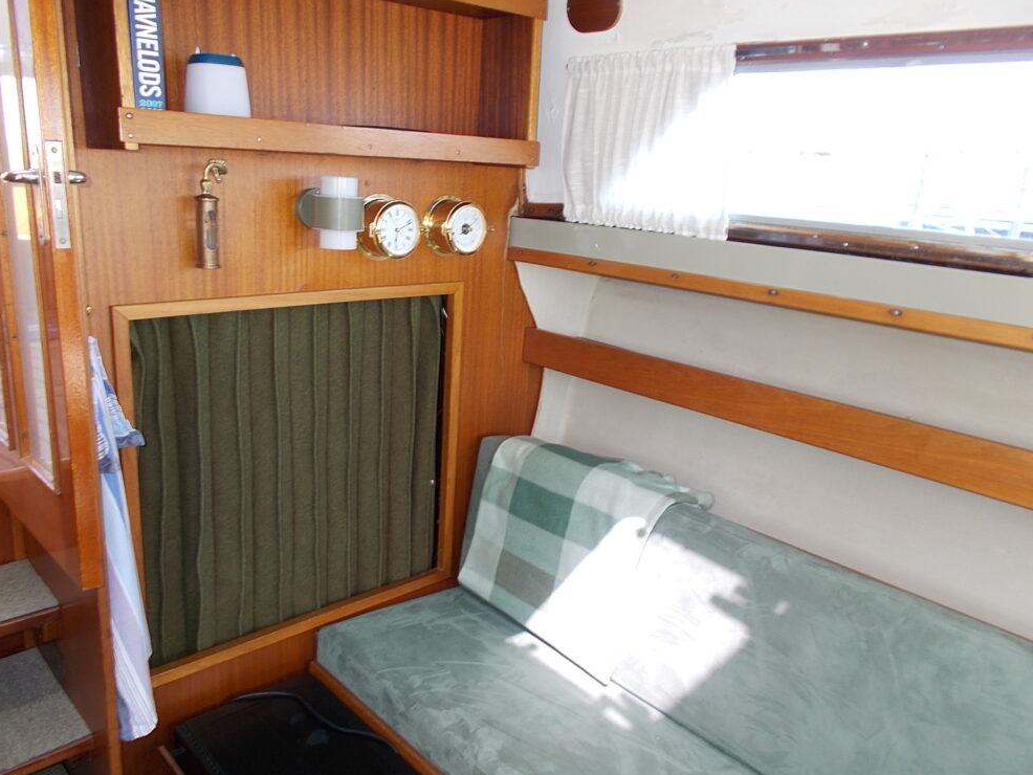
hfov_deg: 65.3
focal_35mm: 27
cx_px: 505
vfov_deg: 51.4
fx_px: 806
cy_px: 379
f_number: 3.2
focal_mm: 4.6
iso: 80
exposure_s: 1/25
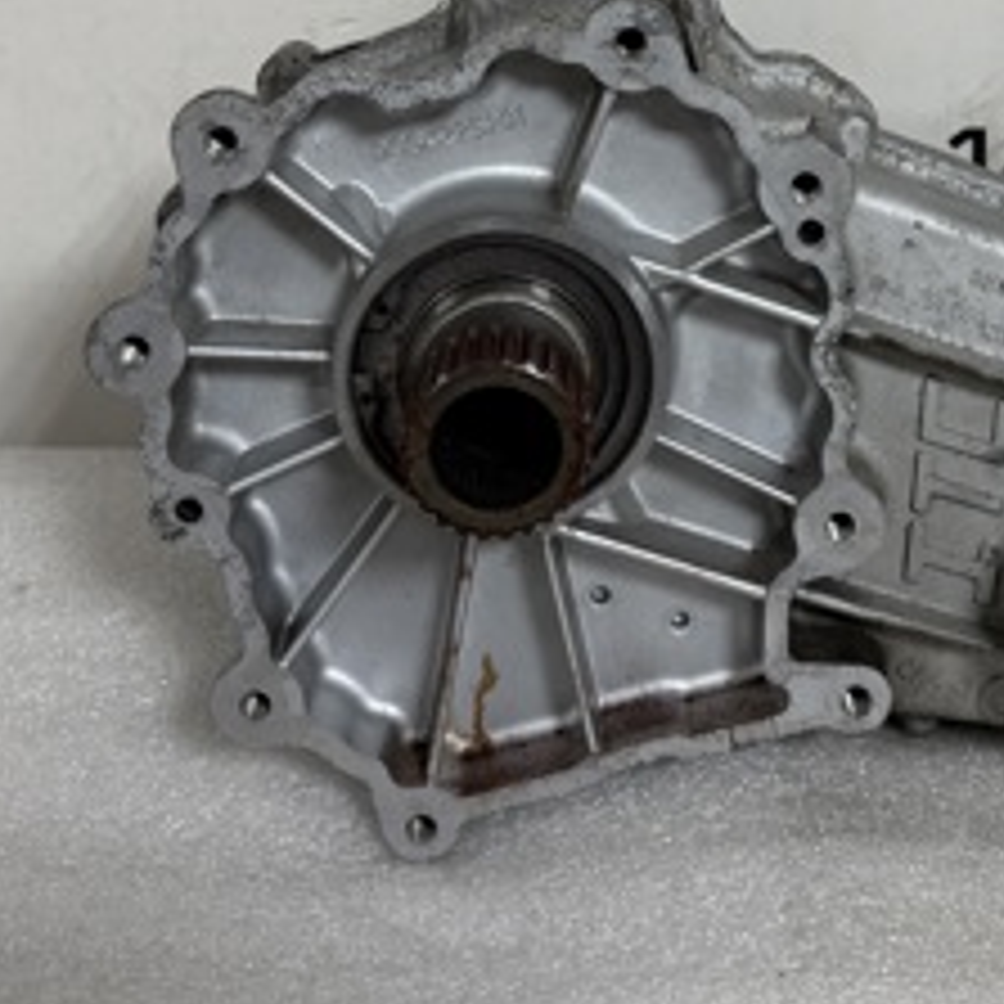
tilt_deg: -22.8
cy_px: 68
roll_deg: -1.9
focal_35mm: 61
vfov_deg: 27.0
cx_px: 743
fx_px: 2002
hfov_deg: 27.8
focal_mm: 6.76
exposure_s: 1/121
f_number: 1.78
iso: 160
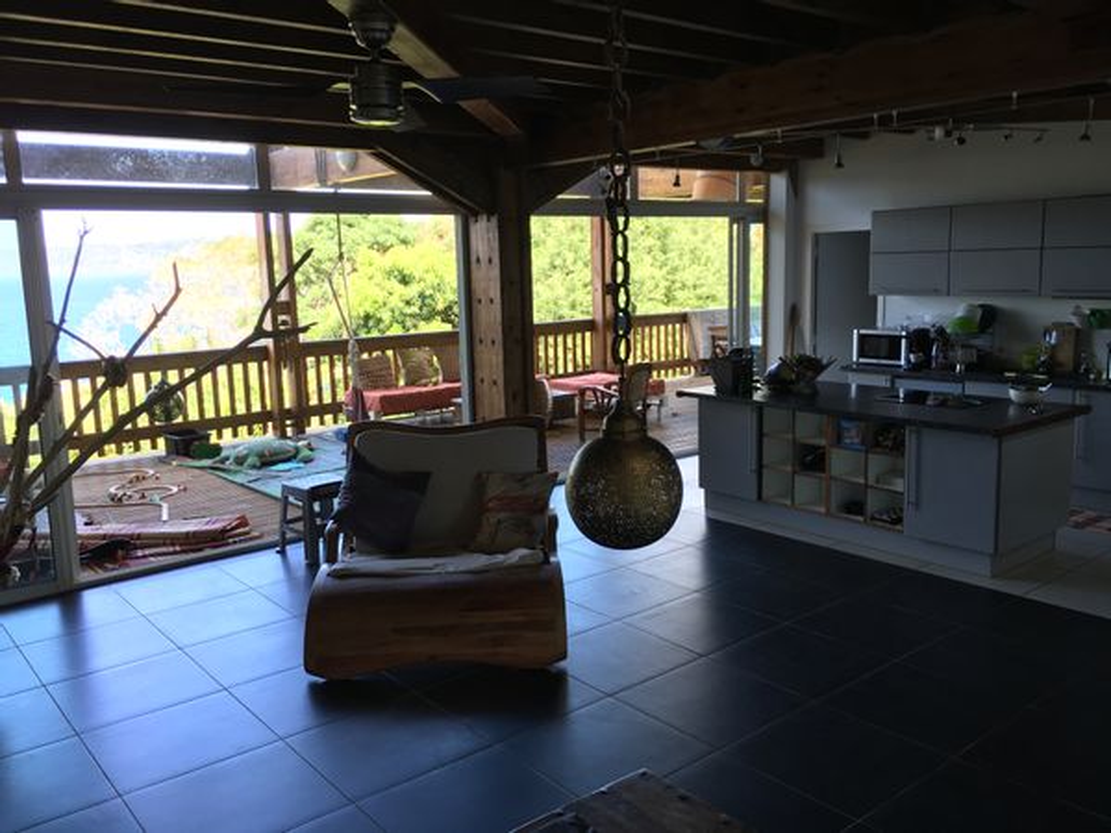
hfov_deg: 61.7
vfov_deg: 48.2
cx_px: 556
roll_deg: +1.4
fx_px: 931
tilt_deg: -8.8
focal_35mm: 29
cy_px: 416
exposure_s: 1/100
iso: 32
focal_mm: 4.15
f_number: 2.2
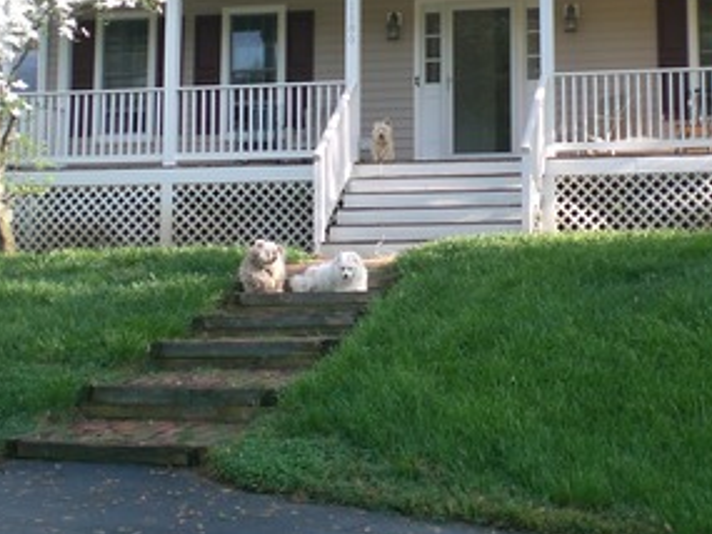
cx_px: 500
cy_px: 74
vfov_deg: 20.1
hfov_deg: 26.8
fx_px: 1482
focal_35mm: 72
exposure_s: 1/160
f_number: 3.1
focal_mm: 6.3
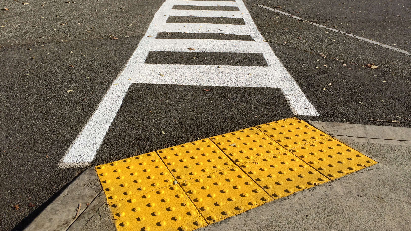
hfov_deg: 59.5
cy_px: 79
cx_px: 205
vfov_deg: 35.3
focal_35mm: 33
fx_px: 360
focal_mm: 4.12
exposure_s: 1/2283
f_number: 2.2
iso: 40
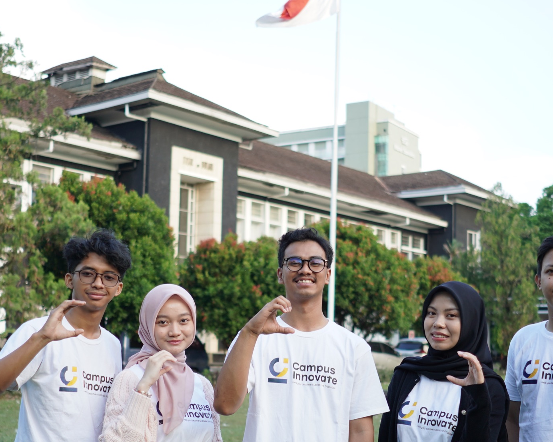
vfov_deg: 26.7
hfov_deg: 33.0
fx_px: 933
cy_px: 248
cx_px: 312
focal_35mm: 57
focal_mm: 28
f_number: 2
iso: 160
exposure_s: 1/500
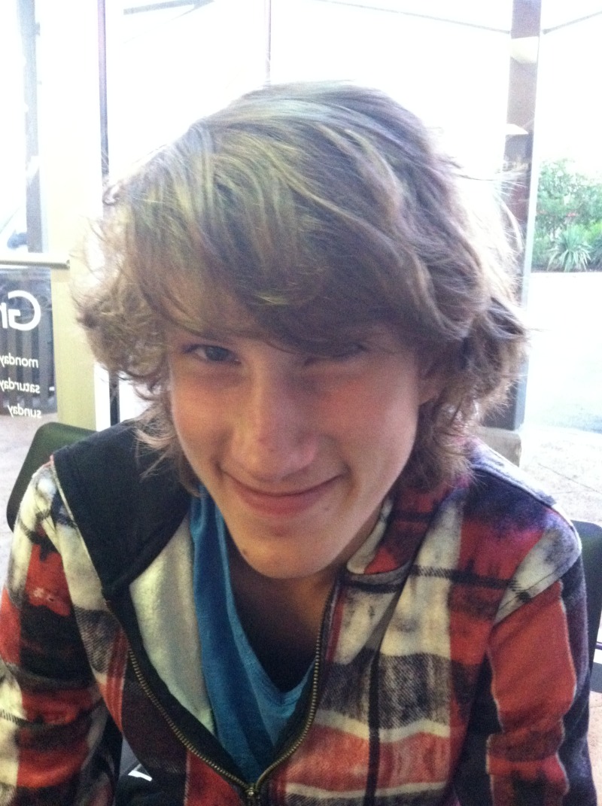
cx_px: 301
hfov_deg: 40.6
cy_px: 403
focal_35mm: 35
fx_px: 814
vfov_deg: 52.7
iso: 800
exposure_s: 1/15
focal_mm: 3.85
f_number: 2.8
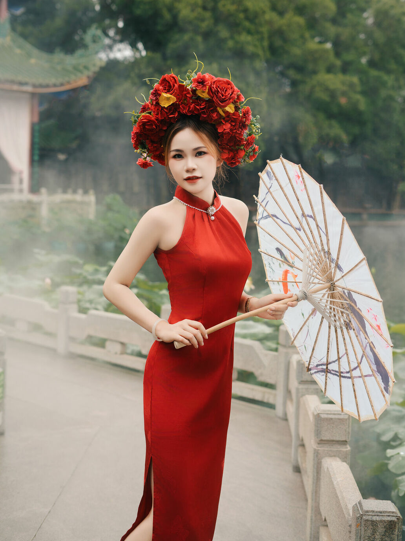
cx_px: 203
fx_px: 858
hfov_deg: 26.5
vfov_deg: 34.9
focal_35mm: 55
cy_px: 247
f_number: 3.2
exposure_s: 1/400
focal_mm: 50
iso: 100
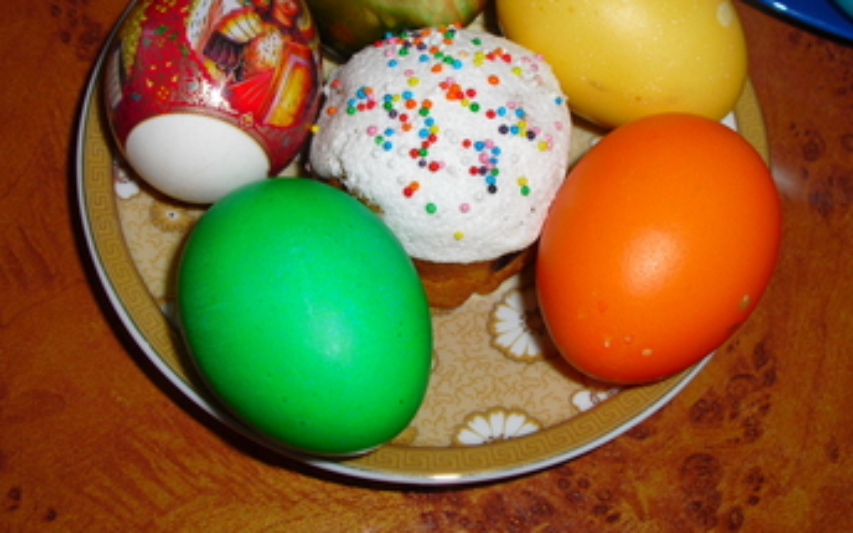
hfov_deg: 40.3
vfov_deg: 25.7
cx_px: 414
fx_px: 1162
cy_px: 176
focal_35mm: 50
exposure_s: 1/60
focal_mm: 6.3
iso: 100
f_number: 3.1
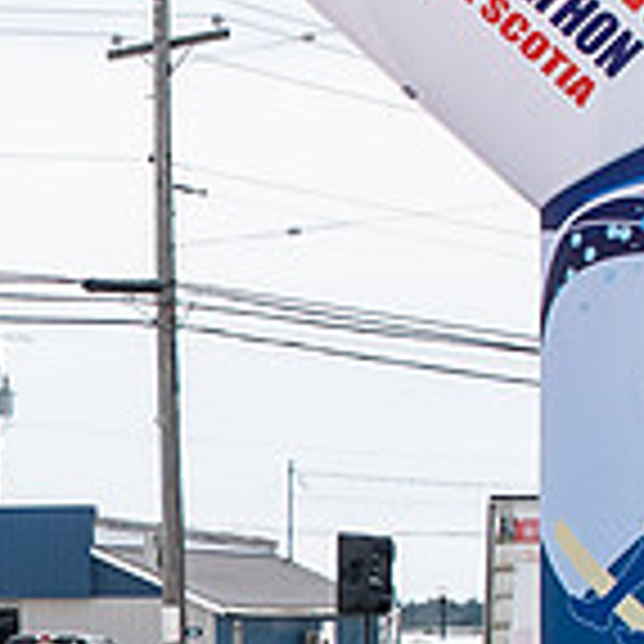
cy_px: 696
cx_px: -477
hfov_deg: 7.6
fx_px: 4694
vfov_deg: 7.8
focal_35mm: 223
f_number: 4
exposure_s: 1/4000
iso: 800
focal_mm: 31
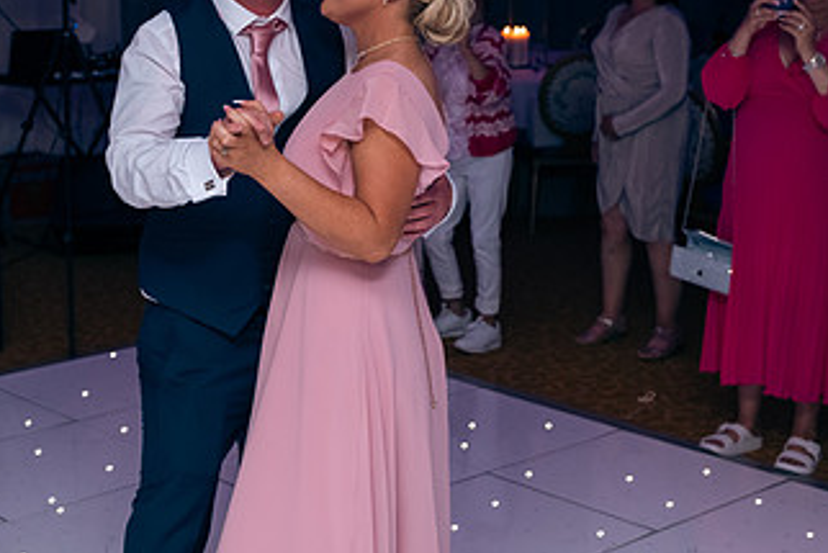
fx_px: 1657
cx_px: 355
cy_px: 145
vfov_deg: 18.8
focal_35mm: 72
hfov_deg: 28.0
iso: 800
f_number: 3.5
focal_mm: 40
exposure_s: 1/160
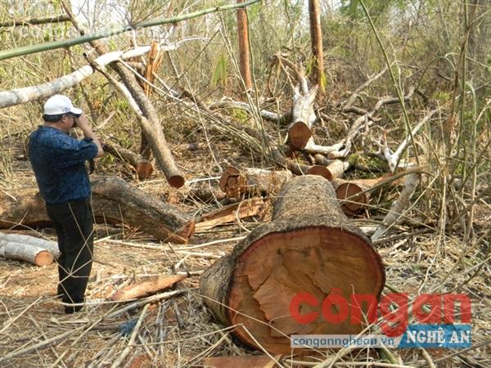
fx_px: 511
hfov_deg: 51.4
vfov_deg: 39.7
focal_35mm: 36
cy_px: 184
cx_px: 246
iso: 400
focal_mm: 6.4
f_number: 7.4
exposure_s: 1/235
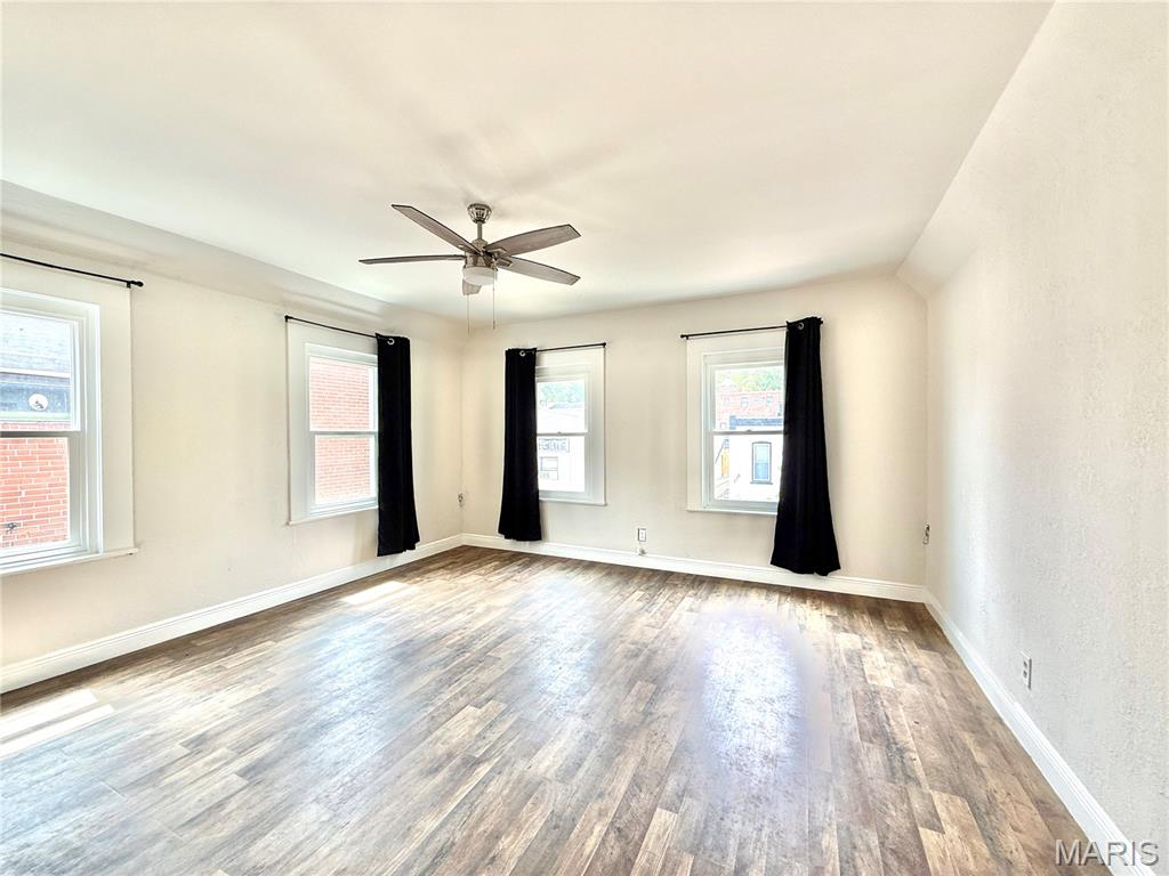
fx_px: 473
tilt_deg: +0.4
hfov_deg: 102.1
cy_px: 438
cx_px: 584
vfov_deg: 85.7
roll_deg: +0.0
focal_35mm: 14
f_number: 2.2
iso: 64
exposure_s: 1/115
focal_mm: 2.22
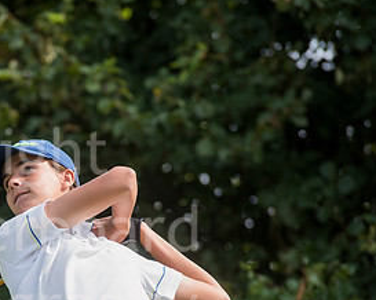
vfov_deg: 2.6
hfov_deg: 3.2
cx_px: 22
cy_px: 242
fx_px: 6661
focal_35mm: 599
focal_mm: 300
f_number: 5.6
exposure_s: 1/1000
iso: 400
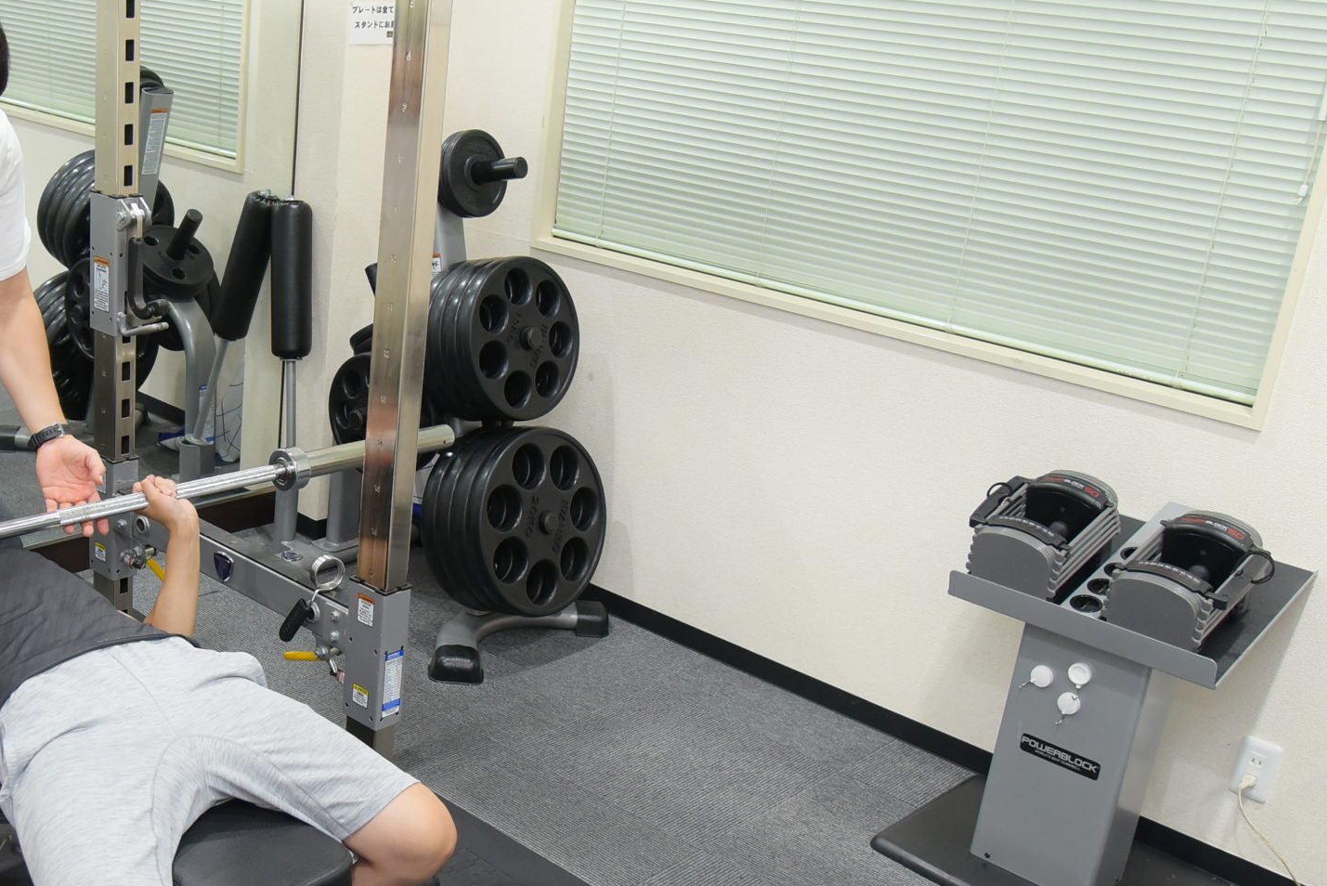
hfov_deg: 44.2
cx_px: 361
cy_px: 547
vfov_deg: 31.1
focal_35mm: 43
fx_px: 1586
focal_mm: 24
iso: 1600
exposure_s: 1/160
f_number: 4
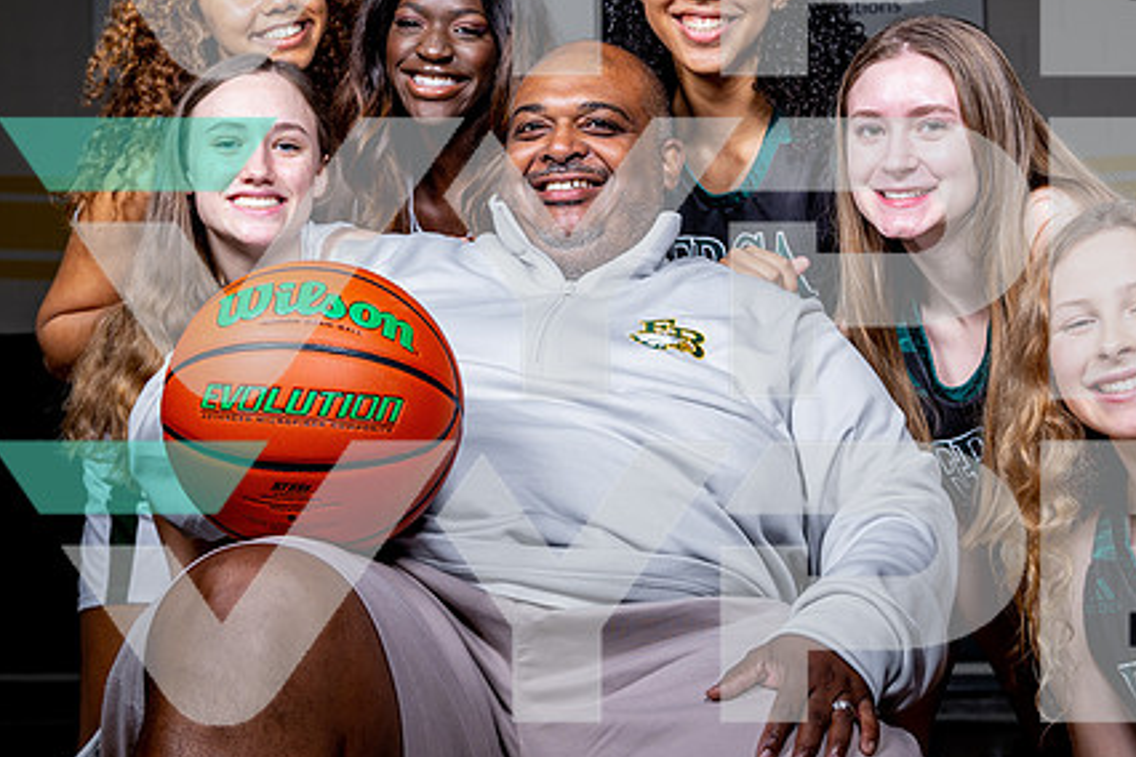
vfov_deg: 21.9
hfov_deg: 32.3
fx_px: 1956
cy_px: 281
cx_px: 651
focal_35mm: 62
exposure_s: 1/250
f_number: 6.3
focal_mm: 37
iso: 100
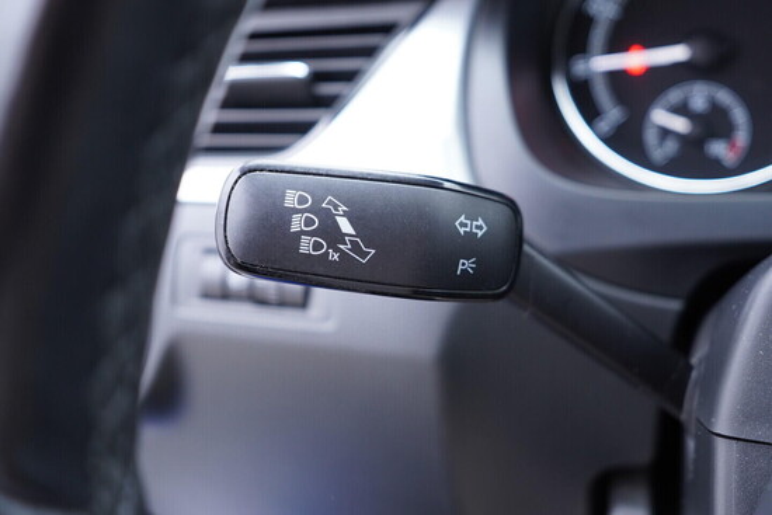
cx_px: 386
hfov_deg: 53.1
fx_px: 772
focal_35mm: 36
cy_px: 258
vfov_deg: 36.9
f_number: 2.8
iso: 400
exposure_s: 1/40
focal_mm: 24
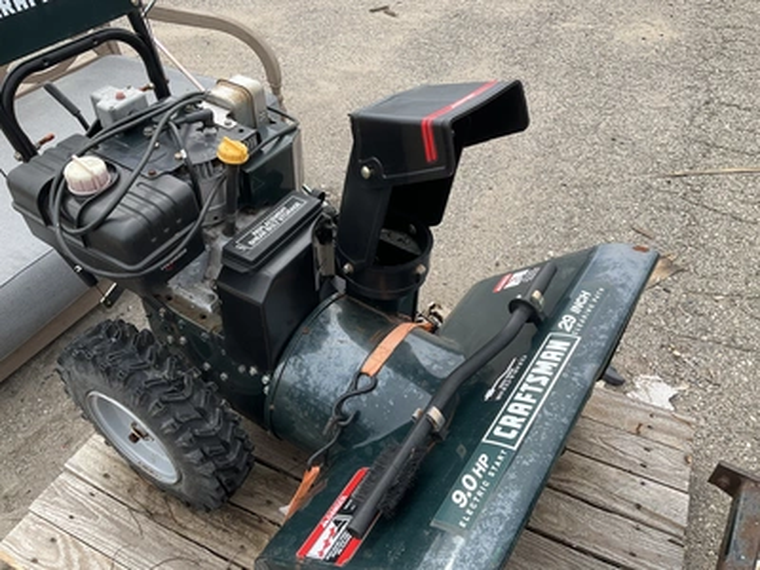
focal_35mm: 29
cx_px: 380
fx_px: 637
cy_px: 285
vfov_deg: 48.2
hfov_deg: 61.7
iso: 25
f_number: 1.8
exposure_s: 1/792
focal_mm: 3
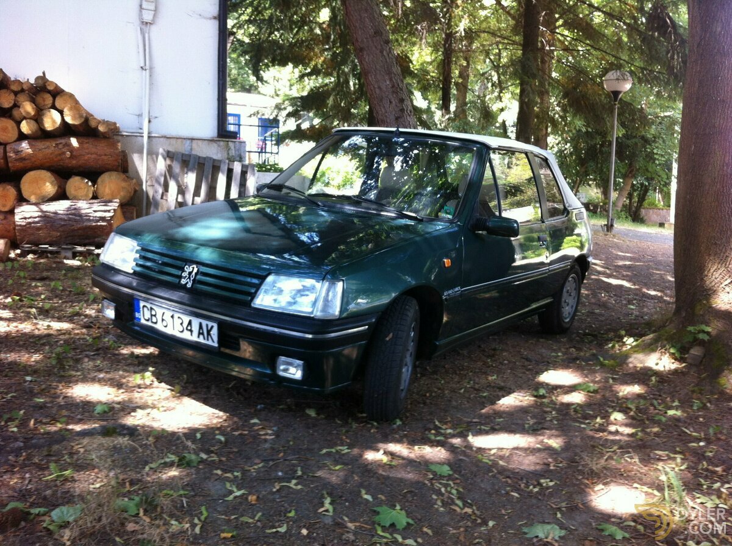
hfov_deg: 52.7
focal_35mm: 35
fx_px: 739
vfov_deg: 40.6
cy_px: 273
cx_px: 366
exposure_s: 1/40
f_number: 2.8
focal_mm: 3.85
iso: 80
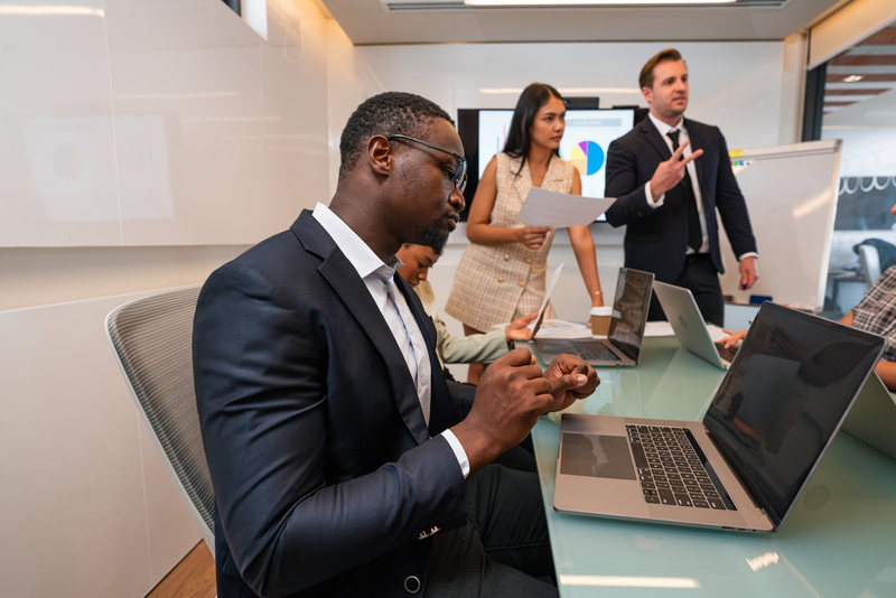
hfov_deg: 81.1
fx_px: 523
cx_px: 471
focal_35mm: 21
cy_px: 303
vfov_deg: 59.5
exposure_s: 1/100
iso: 320
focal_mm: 20
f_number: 3.2
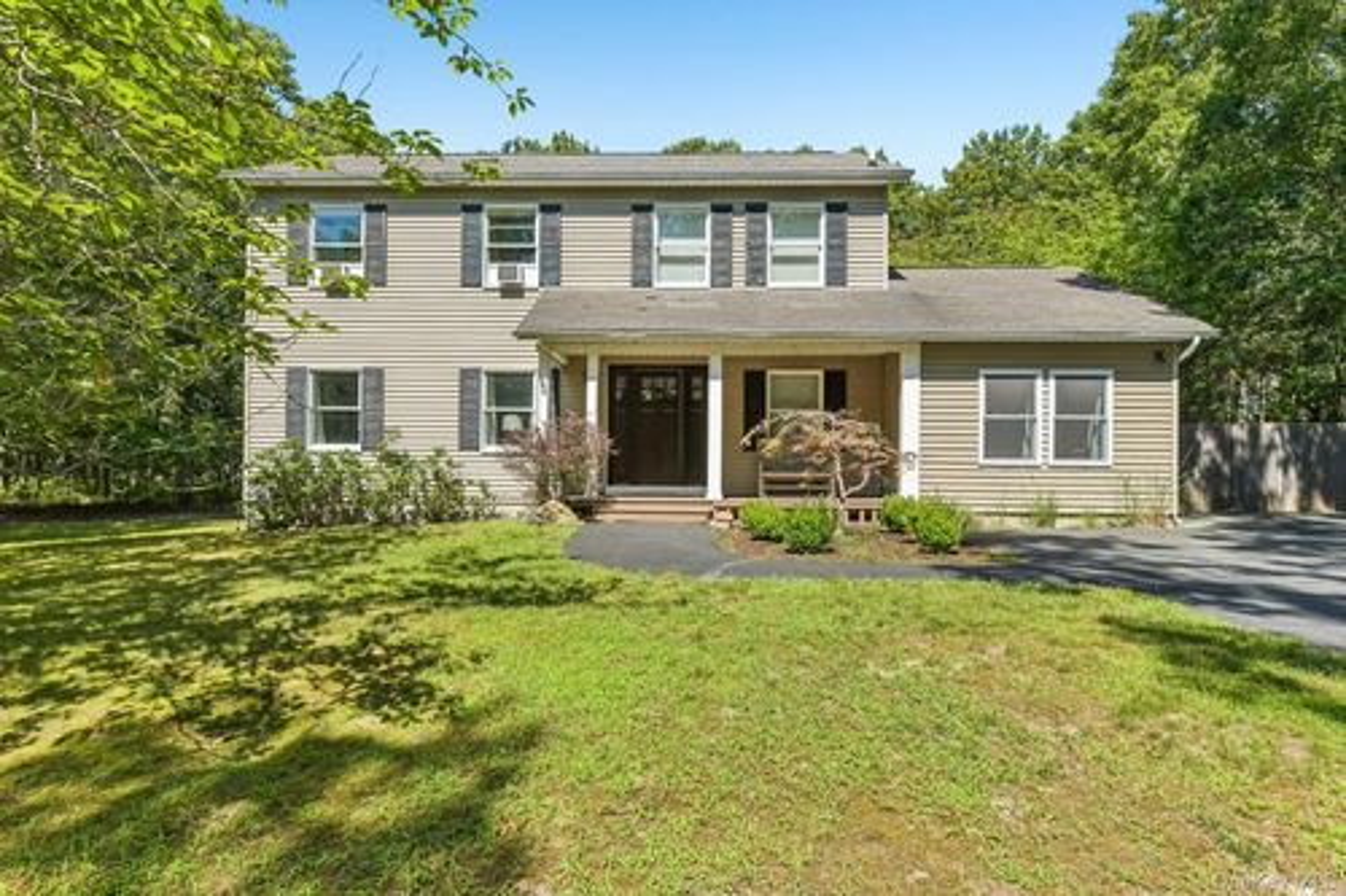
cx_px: 673
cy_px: 448
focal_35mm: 20
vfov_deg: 61.9
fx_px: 747
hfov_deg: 84.0
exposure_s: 1/250
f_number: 9
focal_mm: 20
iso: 160
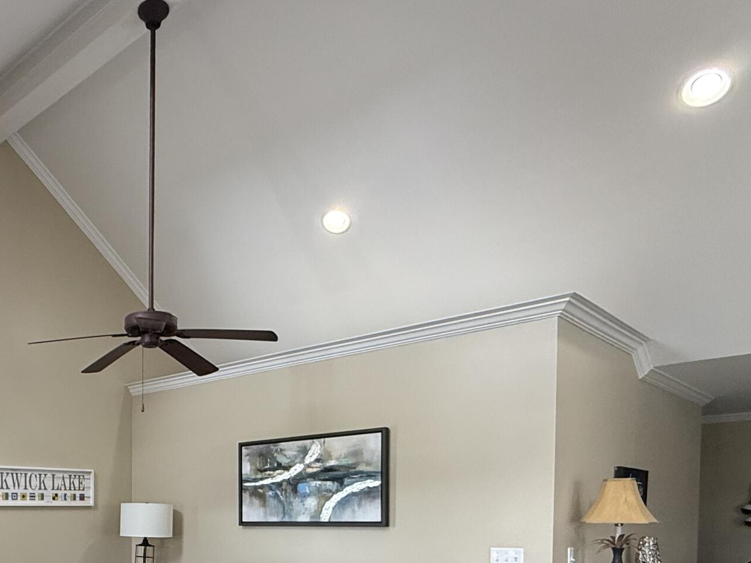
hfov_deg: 49.9
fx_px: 716
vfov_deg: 39.0
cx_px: 90
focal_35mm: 33
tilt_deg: -2.2
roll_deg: -0.2
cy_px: 537
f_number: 2.2
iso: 200
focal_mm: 2.22
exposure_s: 1/120
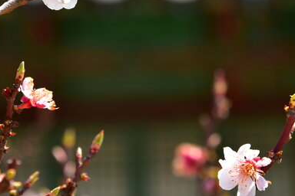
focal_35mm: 250
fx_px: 2048
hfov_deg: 8.2
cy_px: -7
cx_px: 129
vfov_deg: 5.5
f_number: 8
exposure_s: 1/250
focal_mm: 120
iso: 200
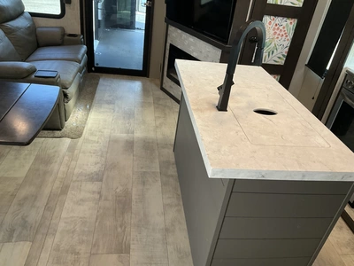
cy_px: 133
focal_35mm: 29
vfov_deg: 48.2
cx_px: 177
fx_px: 297
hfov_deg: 61.7
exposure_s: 1/60
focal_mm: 3
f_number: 1.8
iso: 100
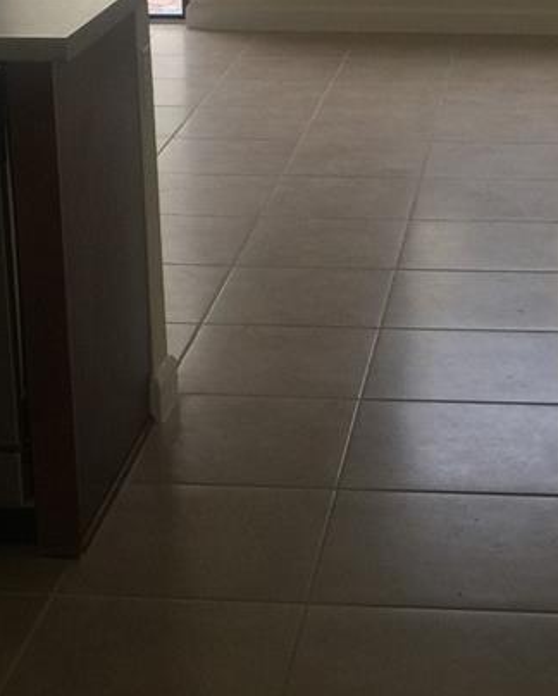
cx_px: 410
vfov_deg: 22.6
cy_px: 202
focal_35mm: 84
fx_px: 1731
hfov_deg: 18.2
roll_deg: +0.3
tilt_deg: -15.9
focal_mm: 4.15
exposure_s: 1/30
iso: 32
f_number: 2.2
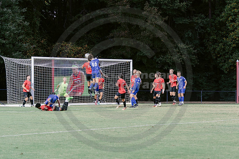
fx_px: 858
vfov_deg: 10.6
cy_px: 104
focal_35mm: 129
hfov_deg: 15.8
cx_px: 171
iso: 640
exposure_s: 1/80
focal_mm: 90
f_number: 2.8
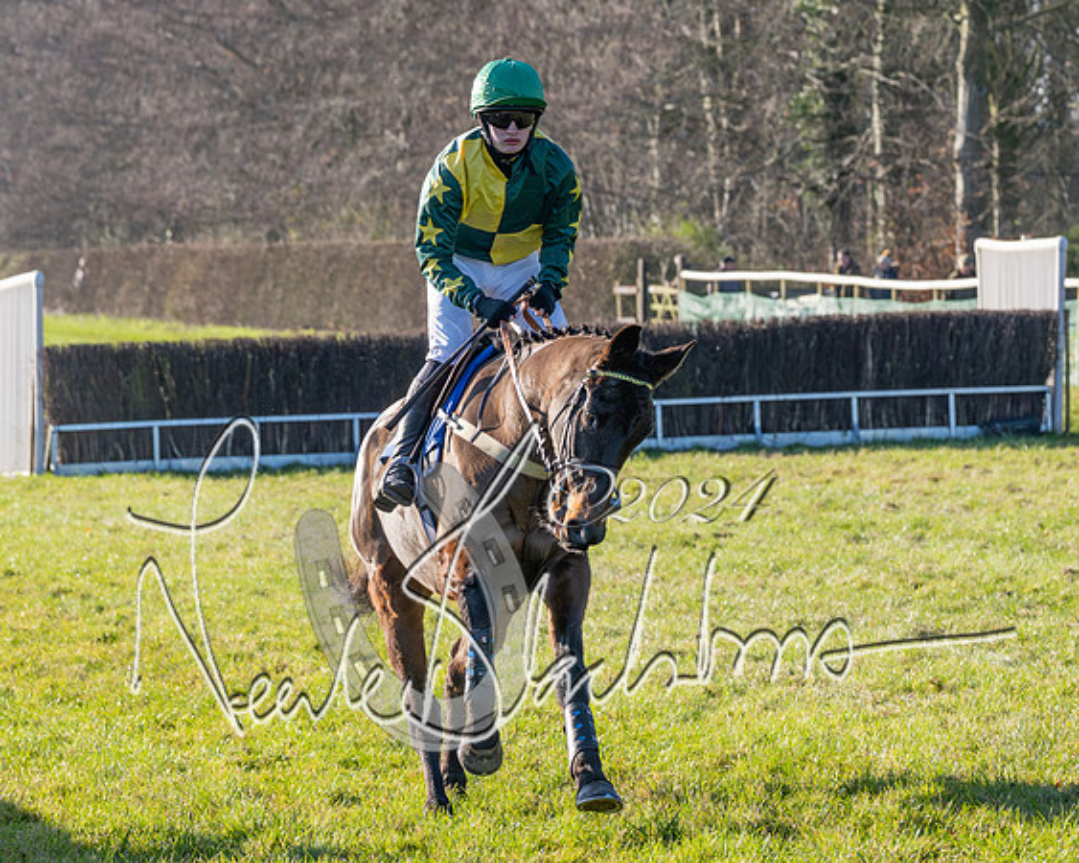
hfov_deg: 9.4
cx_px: 487
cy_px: 403
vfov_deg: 7.5
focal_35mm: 206
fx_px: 6580
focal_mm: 103
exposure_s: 1/1250
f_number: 5
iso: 400
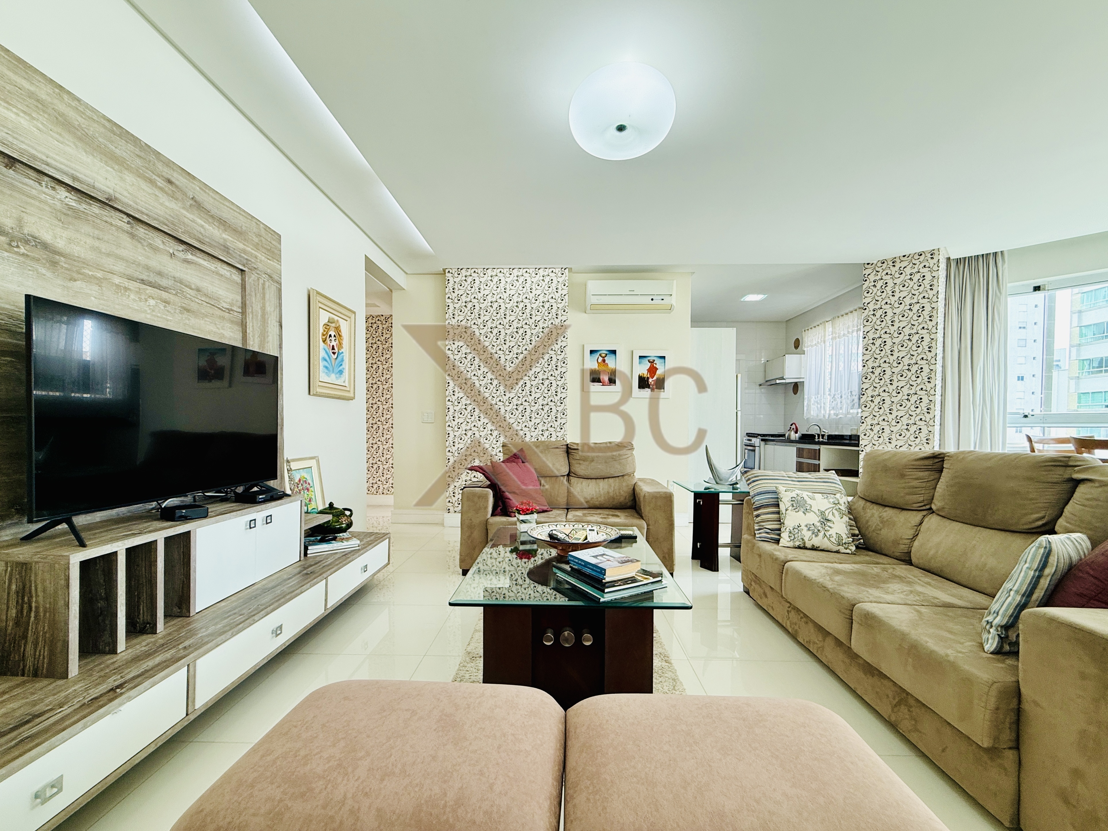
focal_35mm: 14
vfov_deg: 85.7
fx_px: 448
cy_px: 416
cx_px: 554
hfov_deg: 102.1
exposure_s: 1/120
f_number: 2.2
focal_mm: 2.22
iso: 80
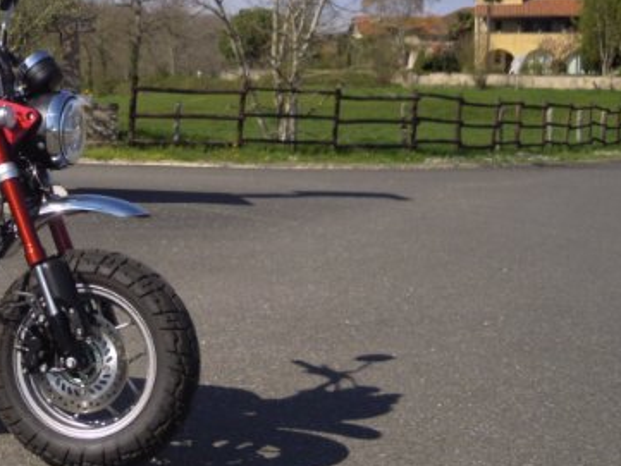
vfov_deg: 23.4
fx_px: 1113
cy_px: 110
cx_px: -36
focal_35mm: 62
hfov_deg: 28.7
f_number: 7.6
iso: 100
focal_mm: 5
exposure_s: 1/320
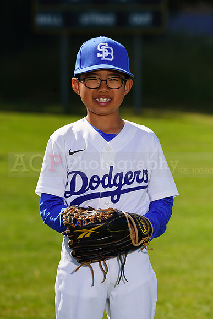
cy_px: 160
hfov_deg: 5.9
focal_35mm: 235
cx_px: 106
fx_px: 2084
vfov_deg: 8.8
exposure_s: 1/250
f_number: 8
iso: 100
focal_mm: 235
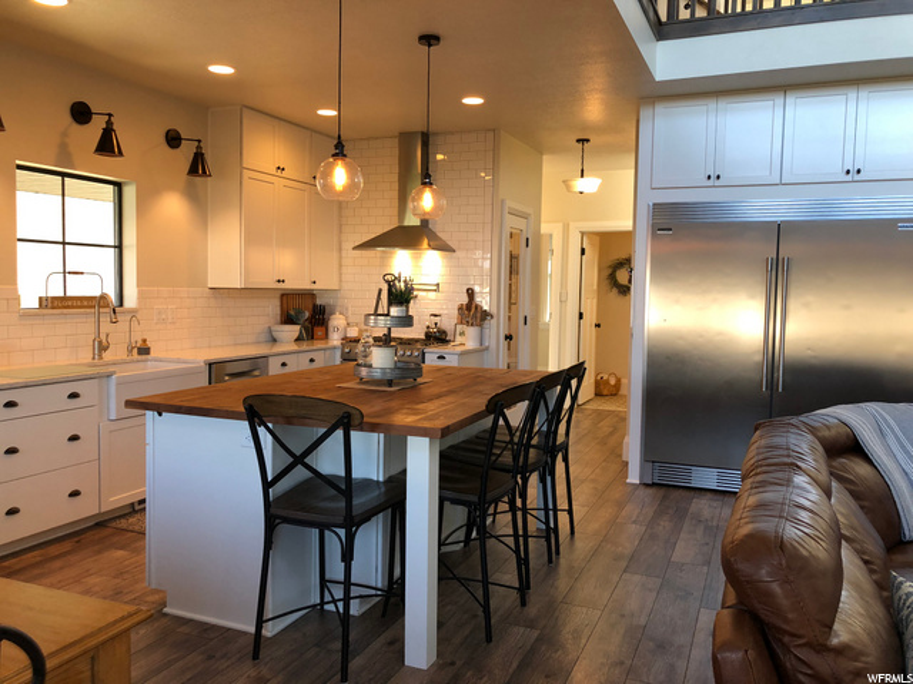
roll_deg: -1.5
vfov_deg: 49.7
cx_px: 456
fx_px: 739
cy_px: 342
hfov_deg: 63.4
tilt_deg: -4.7
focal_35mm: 28
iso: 25
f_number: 1.8
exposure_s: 1/30
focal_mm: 3.99
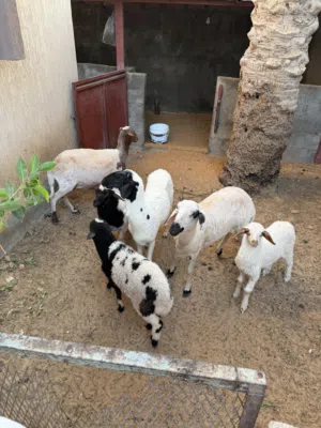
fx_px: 297
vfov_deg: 71.6
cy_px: 214
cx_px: 160
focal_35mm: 24
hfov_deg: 56.8
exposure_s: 1/121
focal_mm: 6.76
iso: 125
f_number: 1.78
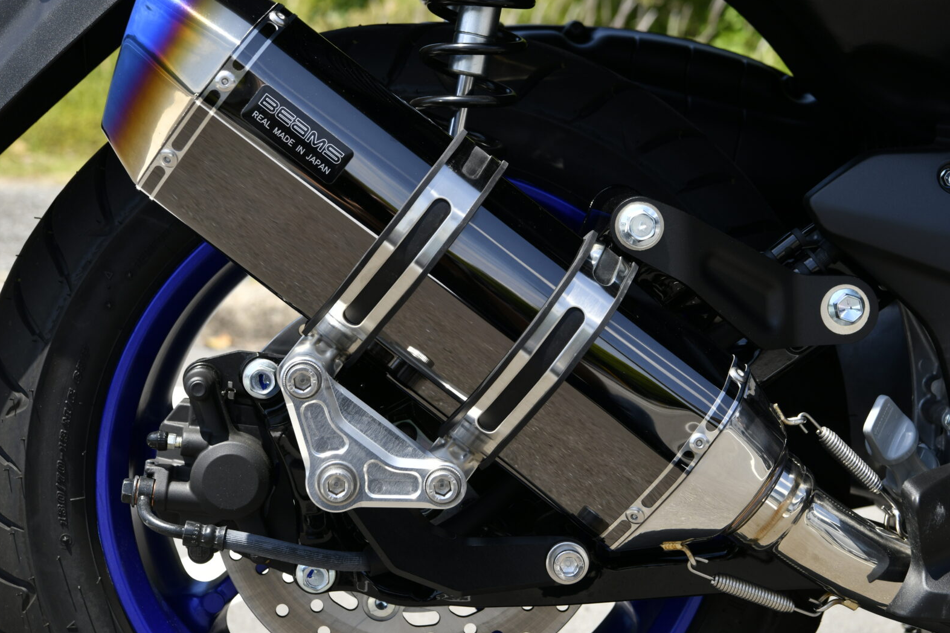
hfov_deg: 22.9
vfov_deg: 15.3
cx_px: 549
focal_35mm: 89
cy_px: 263
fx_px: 2348
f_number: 10
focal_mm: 70
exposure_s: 1/250
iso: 160
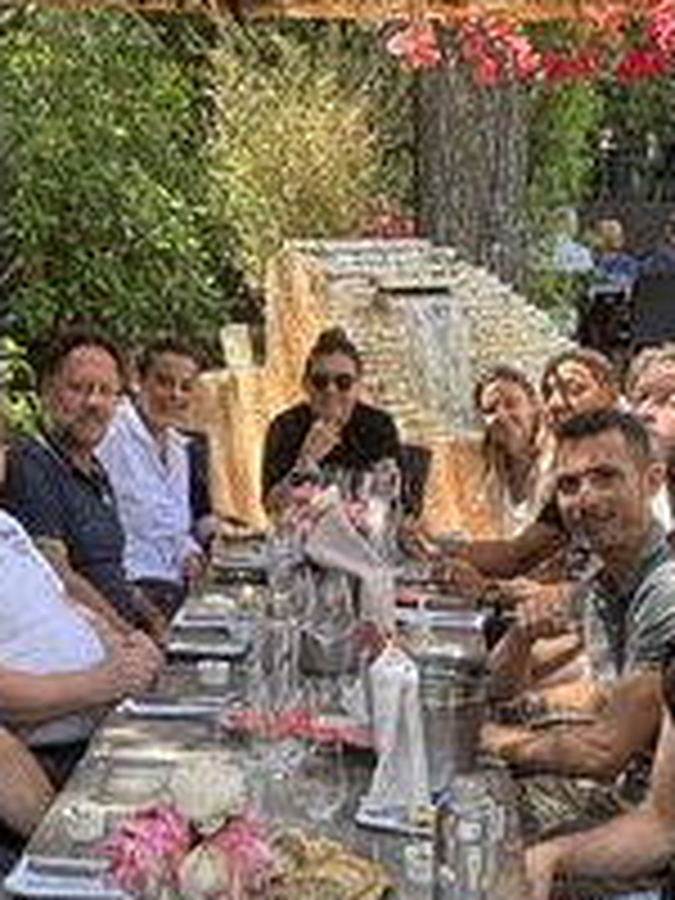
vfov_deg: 33.9
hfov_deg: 26.0
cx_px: 238
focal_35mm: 56
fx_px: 1456
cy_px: 639
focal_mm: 2.22
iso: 40
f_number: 2.2
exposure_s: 1/118
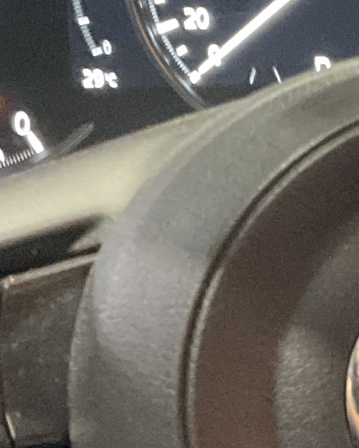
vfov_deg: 10.9
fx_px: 2351
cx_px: 786
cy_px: 317
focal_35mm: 177
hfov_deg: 8.2
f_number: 1.8
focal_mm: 3
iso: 500
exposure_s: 1/30
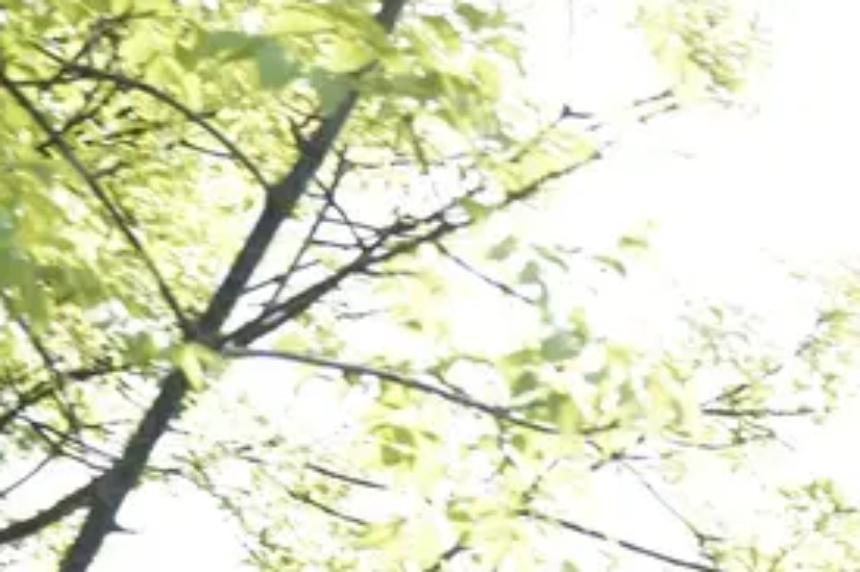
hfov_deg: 13.3
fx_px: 3438
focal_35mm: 144
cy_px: 1072
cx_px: 1360
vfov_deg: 9.0
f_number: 4
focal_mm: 33
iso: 500
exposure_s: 1/800
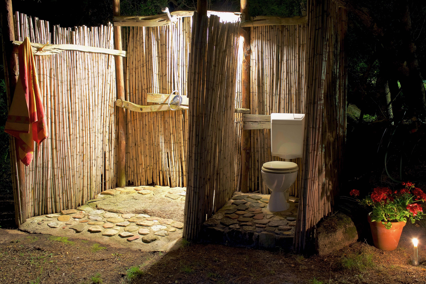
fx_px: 509
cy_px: 136
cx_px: 225
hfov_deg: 45.4
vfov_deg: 31.2
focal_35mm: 43
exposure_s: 30
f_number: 5
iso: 100
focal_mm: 35
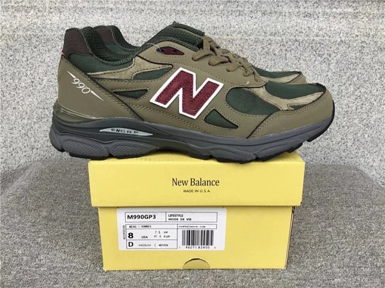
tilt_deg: -18.3
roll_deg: -1.4
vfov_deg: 45.4
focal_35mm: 31
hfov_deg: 58.4
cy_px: 144
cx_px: 192
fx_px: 345
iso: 25
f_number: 2.4
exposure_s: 1/50
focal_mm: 3.3
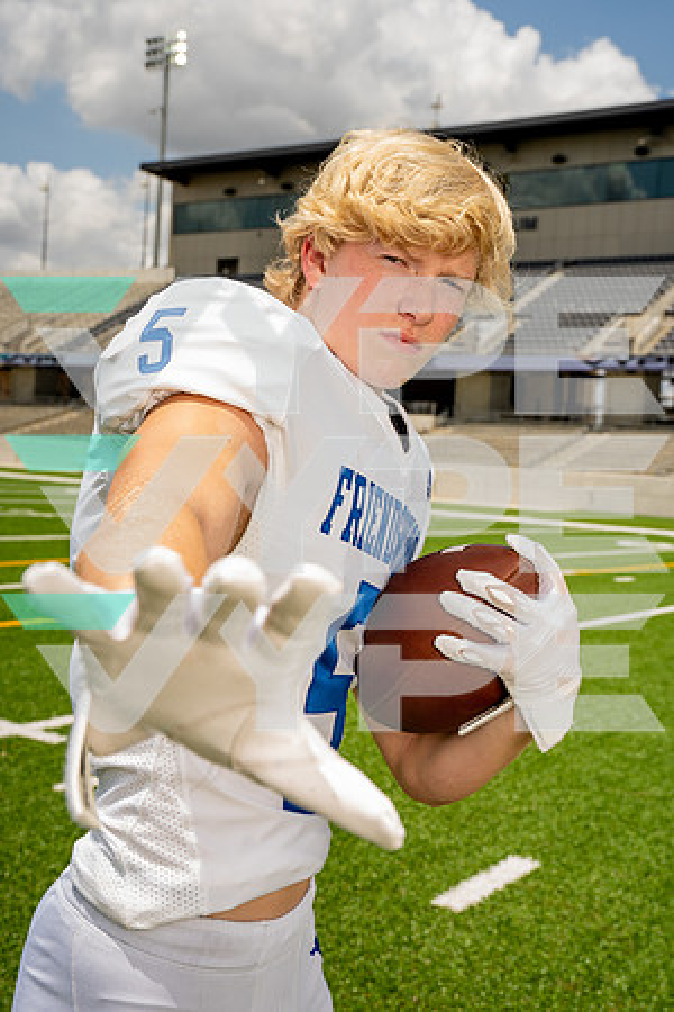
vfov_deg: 44.5
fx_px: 1236
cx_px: 337
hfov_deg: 30.5
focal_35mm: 44
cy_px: 506
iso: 64
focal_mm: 44
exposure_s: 1/250
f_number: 8
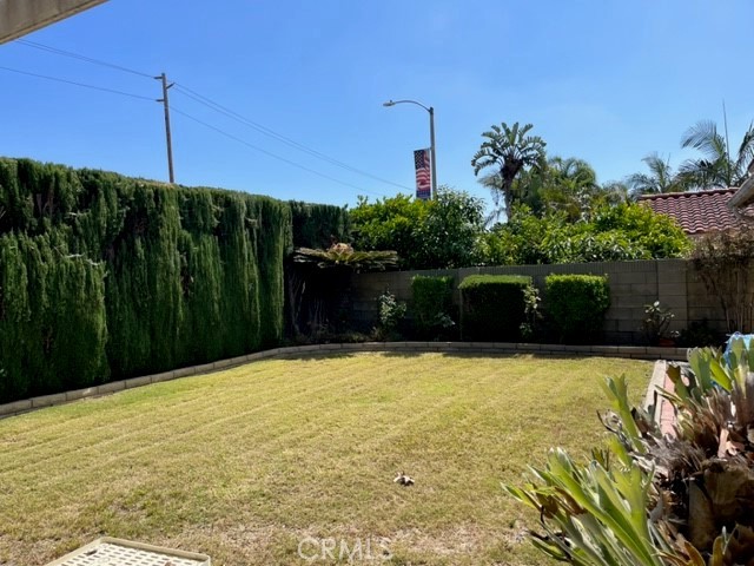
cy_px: 283
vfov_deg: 53.1
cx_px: 377
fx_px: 566
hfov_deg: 67.3
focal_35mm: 26
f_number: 1.6
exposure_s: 1/3135
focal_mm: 5.1
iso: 50
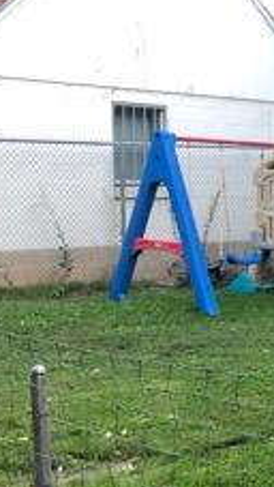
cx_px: 602
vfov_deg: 24.7
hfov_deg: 12.0
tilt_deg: -4.2
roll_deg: +1.5
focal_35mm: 86
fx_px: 1109
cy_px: 296
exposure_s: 1/40
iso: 25
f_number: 1.8
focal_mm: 4
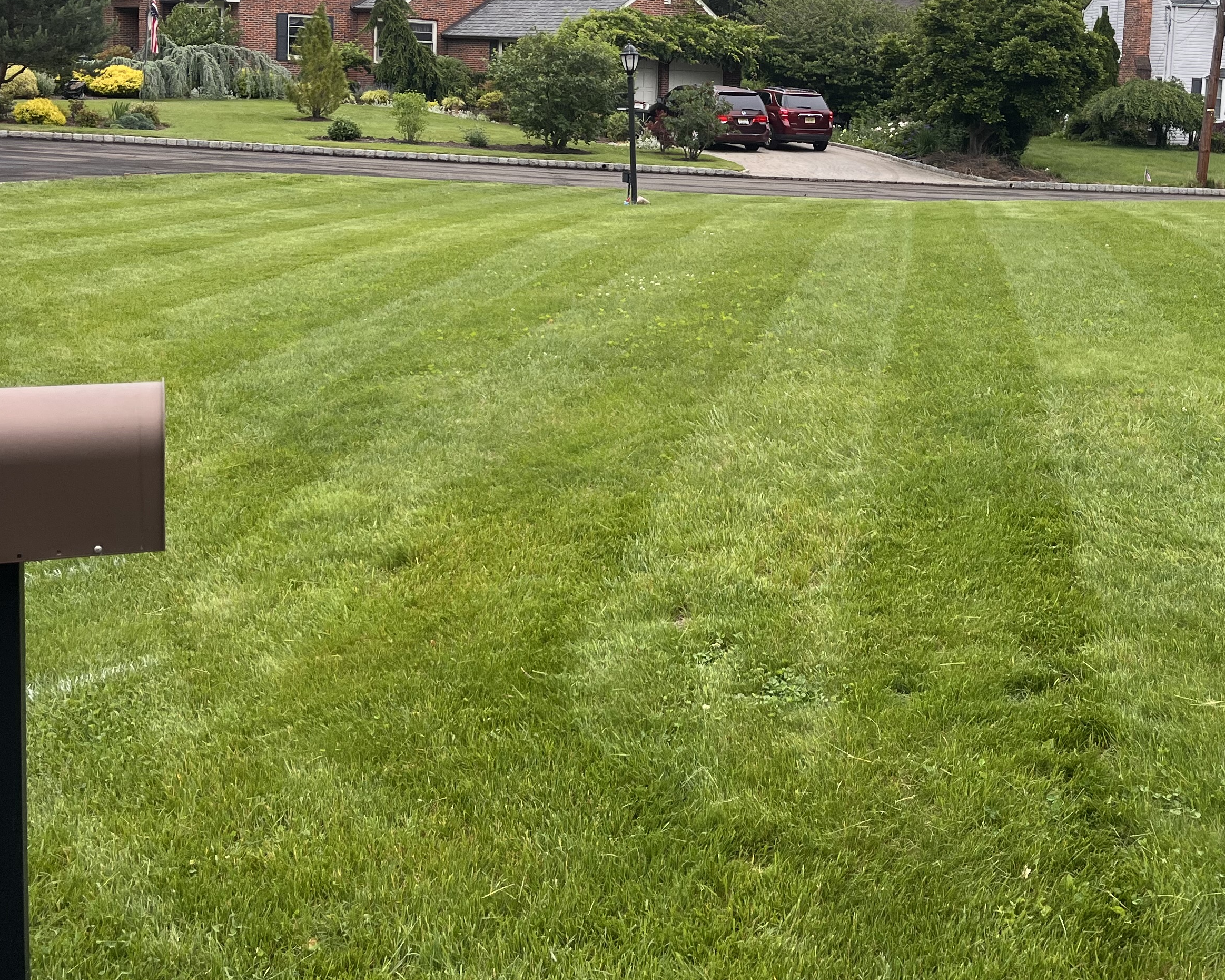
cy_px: 216
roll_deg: -1.7
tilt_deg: -5.7
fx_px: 1595
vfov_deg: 33.3
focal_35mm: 44
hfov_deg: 41.8
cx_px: 748
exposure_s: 1/1776
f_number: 1.6
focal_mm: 5.1
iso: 50
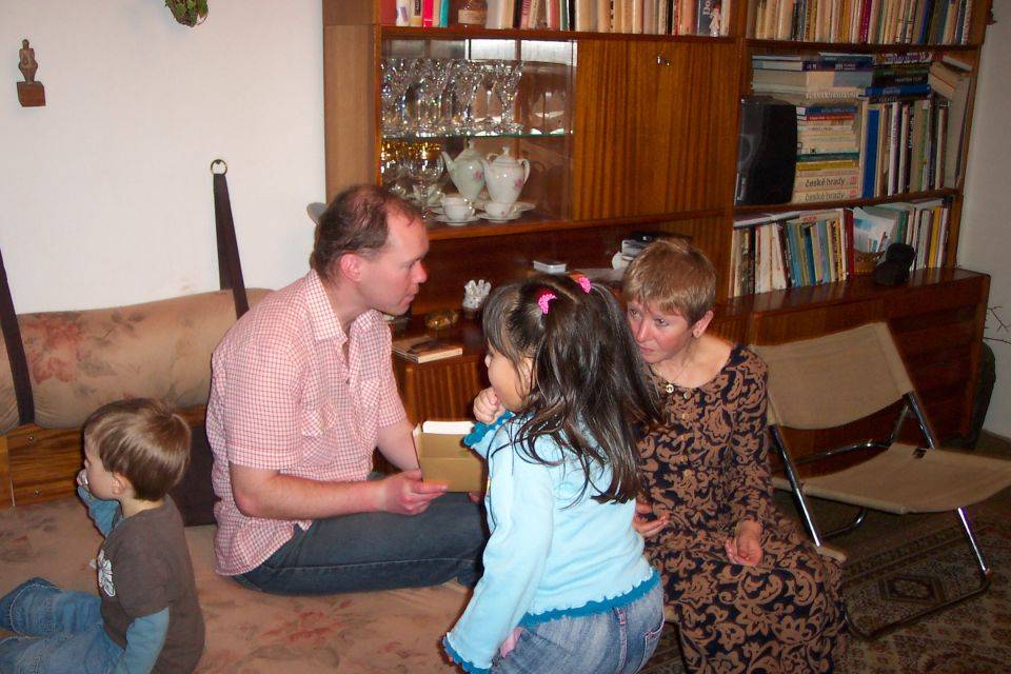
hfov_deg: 50.7
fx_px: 1067
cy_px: 337
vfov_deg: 35.1
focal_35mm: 38
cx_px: 506
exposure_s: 1/30
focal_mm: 8
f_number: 2.8
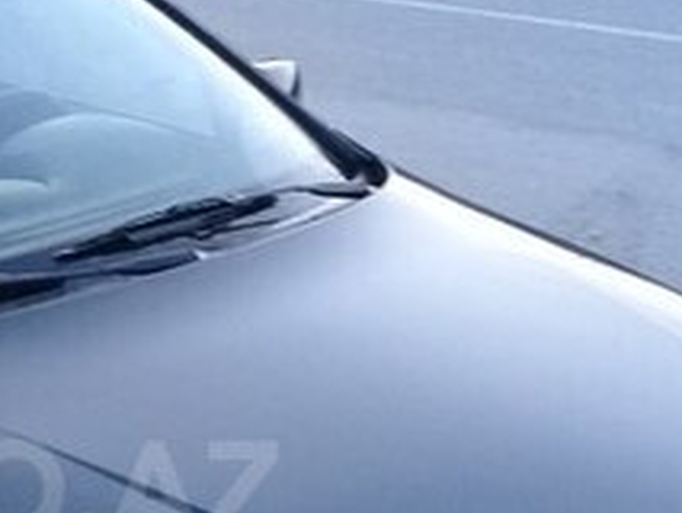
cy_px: 489
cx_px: -48
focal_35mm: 96
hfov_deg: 19.6
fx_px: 1892
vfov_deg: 15.2
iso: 125
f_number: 2.2
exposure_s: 1/33
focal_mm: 3.3
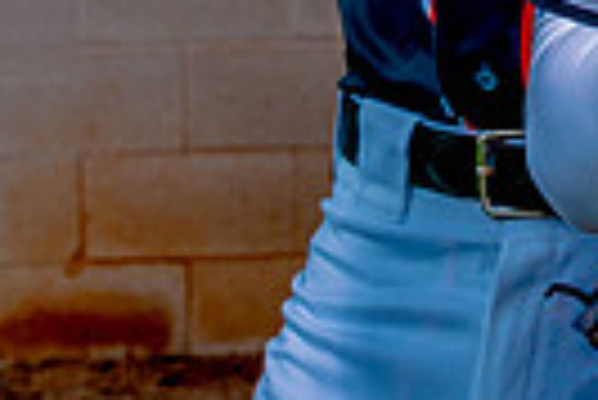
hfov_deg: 8.2
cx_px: 703
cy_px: -483
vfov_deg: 5.4
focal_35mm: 249
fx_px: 4141
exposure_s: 1/125
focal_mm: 48
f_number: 8
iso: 100
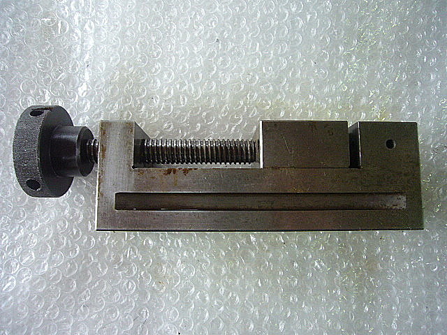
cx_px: 224
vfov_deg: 49.7
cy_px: 168
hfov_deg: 63.4
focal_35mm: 28
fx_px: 362
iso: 160
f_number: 2.8
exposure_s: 1/15
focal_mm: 4.6
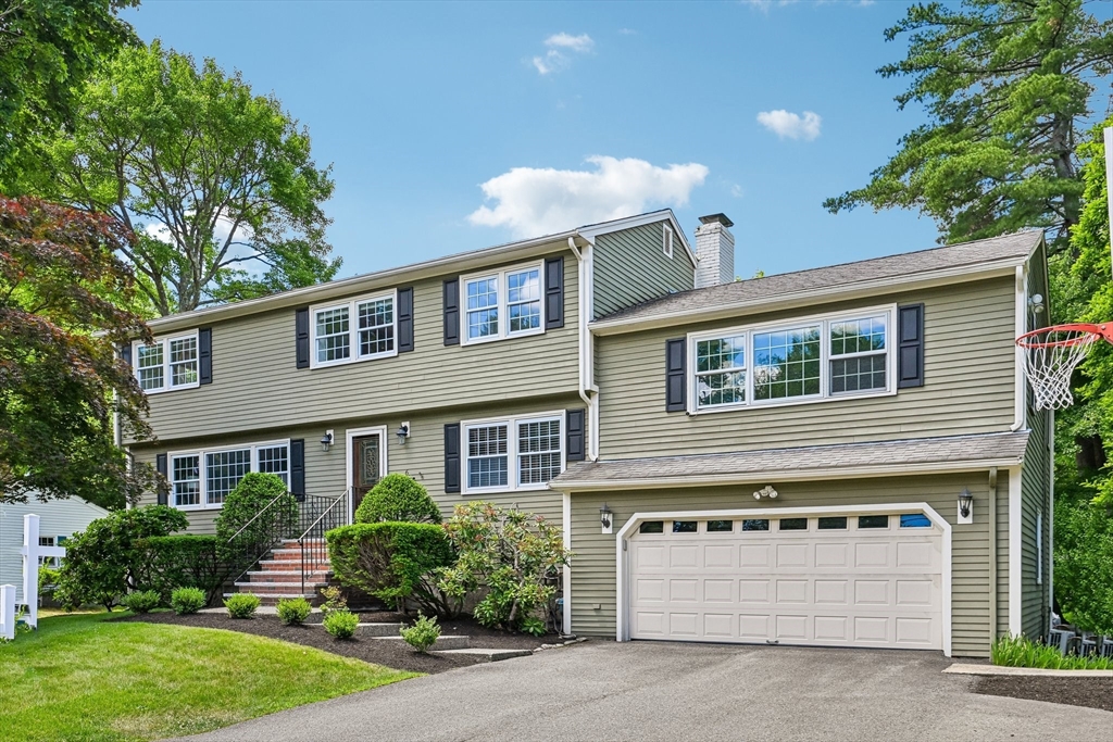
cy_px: 371
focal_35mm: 30
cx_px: 556
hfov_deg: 61.9
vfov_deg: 43.6
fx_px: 928
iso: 400
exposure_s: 1/400
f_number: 8
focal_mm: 30
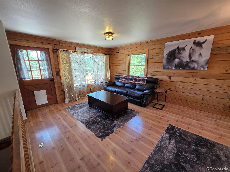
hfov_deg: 106.2
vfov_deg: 89.9
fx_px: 86
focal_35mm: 13
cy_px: 86
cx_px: 115
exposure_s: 1/120
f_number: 1.9
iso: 125
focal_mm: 2.2
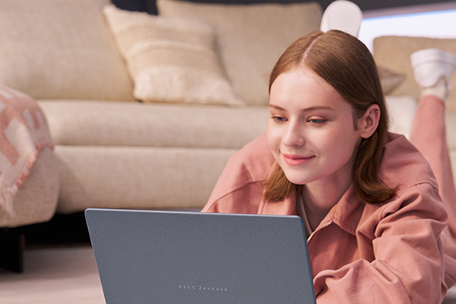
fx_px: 1191
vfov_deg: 14.6
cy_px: 173
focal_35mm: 94
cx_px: 295
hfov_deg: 21.6
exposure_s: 1/30
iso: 1250
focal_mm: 59
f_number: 4.5
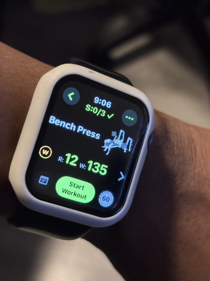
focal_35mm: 52
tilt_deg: -58.5
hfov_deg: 28.0
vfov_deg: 36.8
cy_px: 140
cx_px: 105
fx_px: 421
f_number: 1.6
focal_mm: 5.96
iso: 400
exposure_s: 1/30
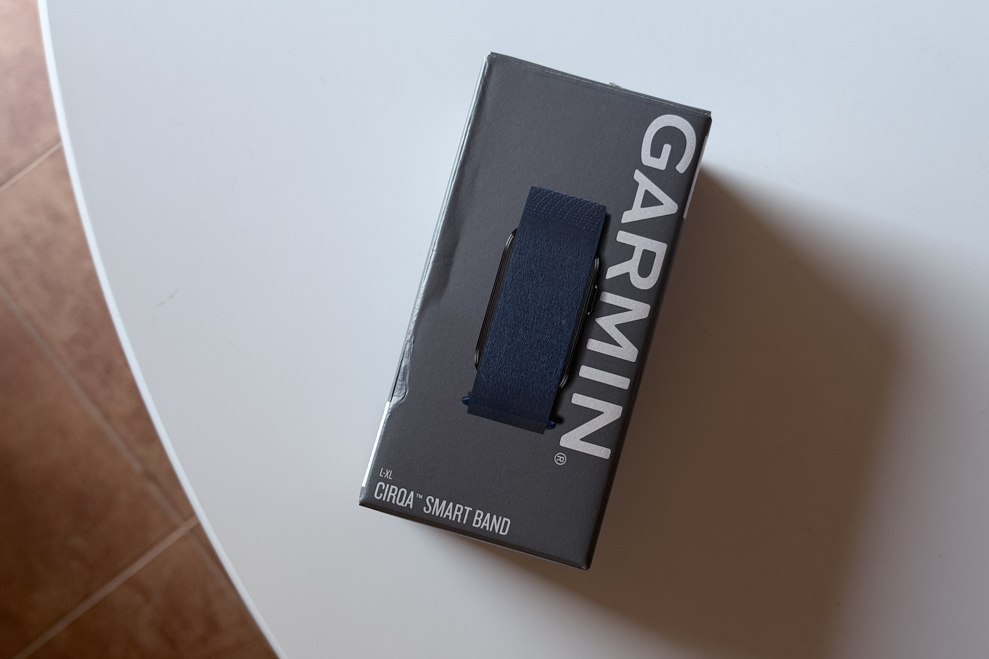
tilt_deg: -84.5
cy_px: 299
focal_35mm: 50
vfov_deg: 27.0
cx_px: 495
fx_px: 1374
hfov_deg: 39.6
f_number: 1.78
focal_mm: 6.76
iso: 50
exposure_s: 1/129
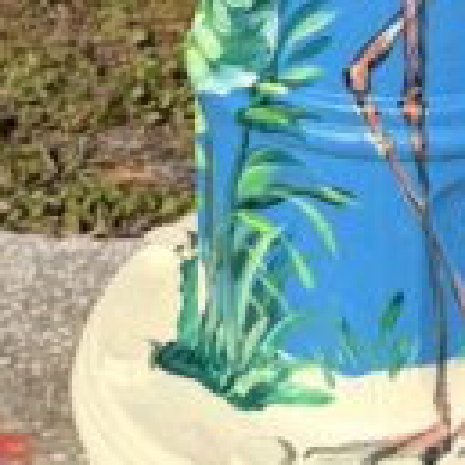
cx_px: 404
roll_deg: -0.3
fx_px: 2097
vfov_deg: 12.0
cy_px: -245
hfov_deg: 12.6
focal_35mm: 138
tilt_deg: -18.0
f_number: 1.78
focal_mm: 6.76
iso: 80
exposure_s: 1/7353
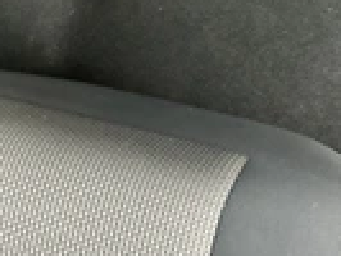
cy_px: 20
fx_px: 858
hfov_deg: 22.5
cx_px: 185
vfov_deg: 16.7
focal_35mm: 87
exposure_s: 1/56
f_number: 1.8
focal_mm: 3
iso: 320
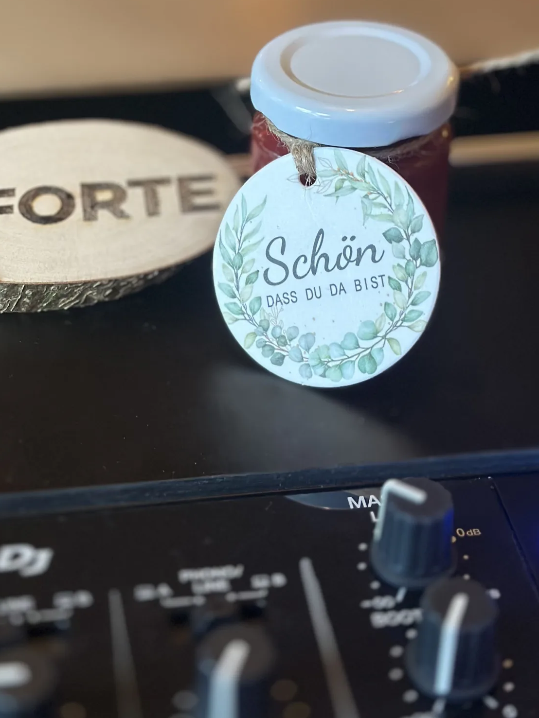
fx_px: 1619
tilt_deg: -33.7
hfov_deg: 18.8
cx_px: 167
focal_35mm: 78
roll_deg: +0.5
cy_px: 211
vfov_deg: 24.8
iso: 320
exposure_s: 1/50
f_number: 1.78
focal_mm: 6.86
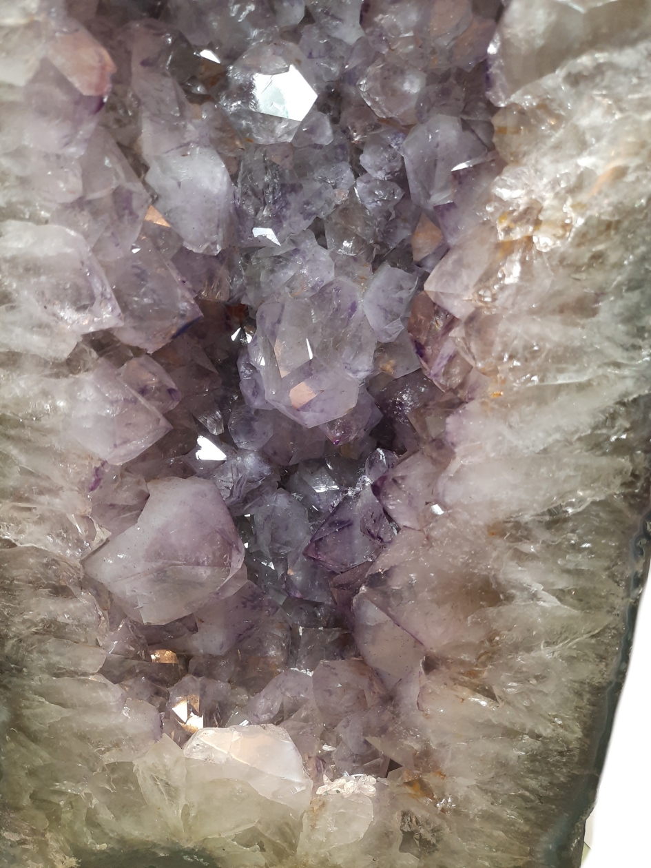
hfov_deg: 54.9
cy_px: 434
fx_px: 627
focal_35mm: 25
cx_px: 326
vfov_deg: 69.4
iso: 200
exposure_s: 1/50
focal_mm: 4.6
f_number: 2
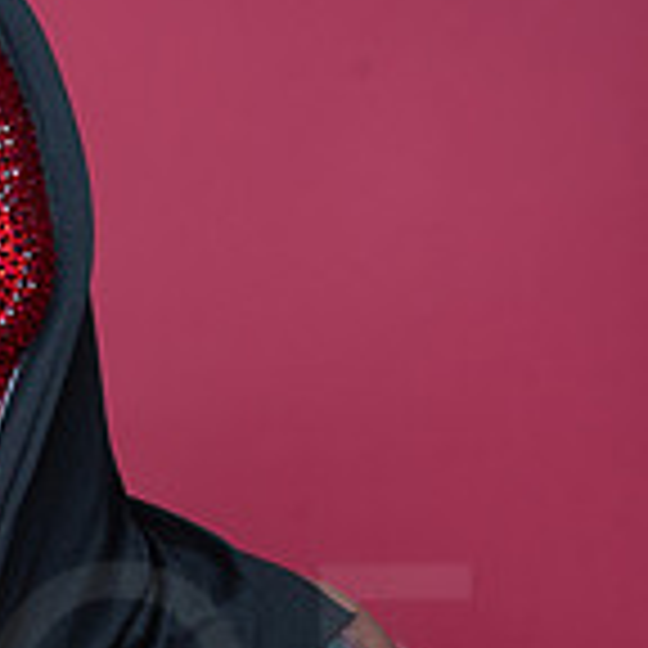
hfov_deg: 14.0
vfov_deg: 14.2
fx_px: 2541
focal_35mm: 120
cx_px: -171
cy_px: 691
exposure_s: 1/160
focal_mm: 35
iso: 250
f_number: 11
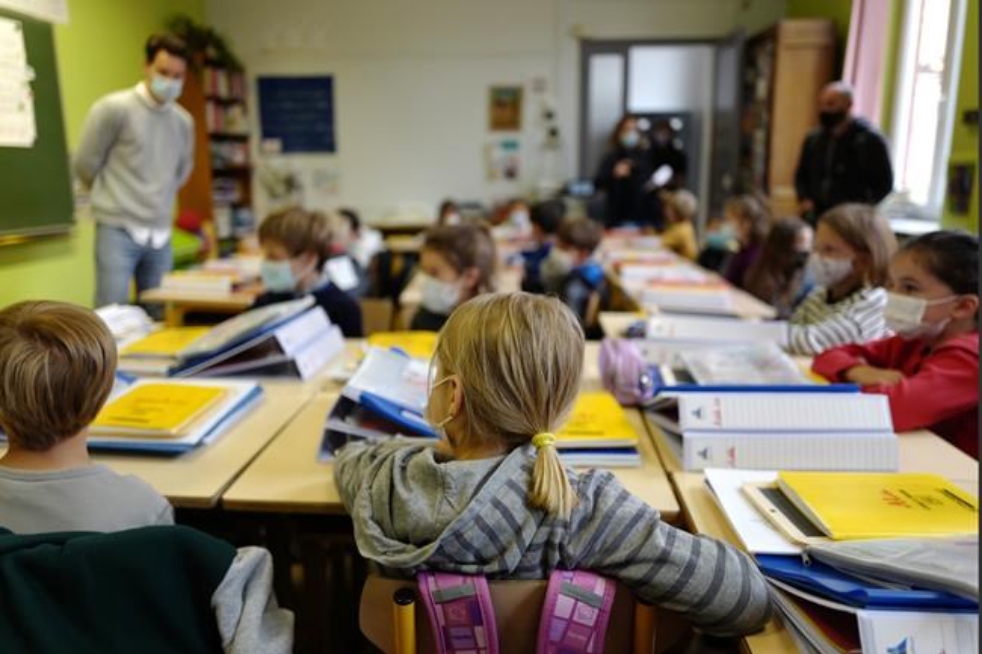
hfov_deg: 65.5
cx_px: 491
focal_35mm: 28
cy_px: 327
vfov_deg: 46.4
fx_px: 764
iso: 800
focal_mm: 28
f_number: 1.7
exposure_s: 1/500
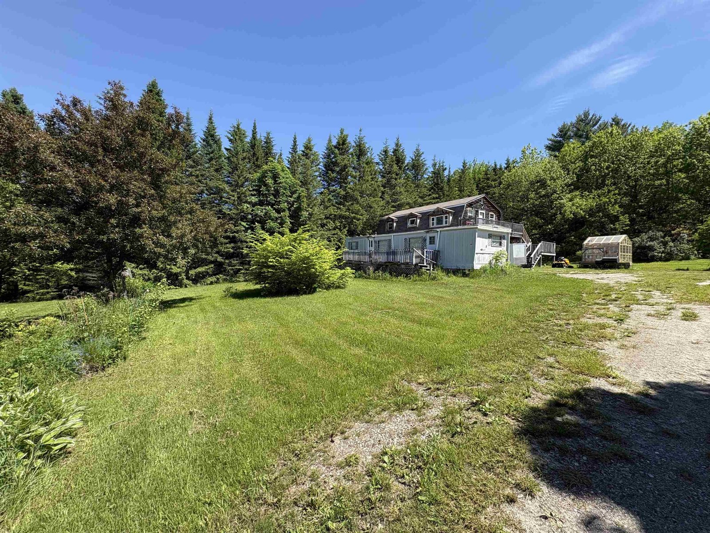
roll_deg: -1.3
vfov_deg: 85.7
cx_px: 355
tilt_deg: +0.0
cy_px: 266
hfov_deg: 102.1
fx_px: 287
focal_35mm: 14
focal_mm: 2.22
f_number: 2.2
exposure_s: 1/840
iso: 50
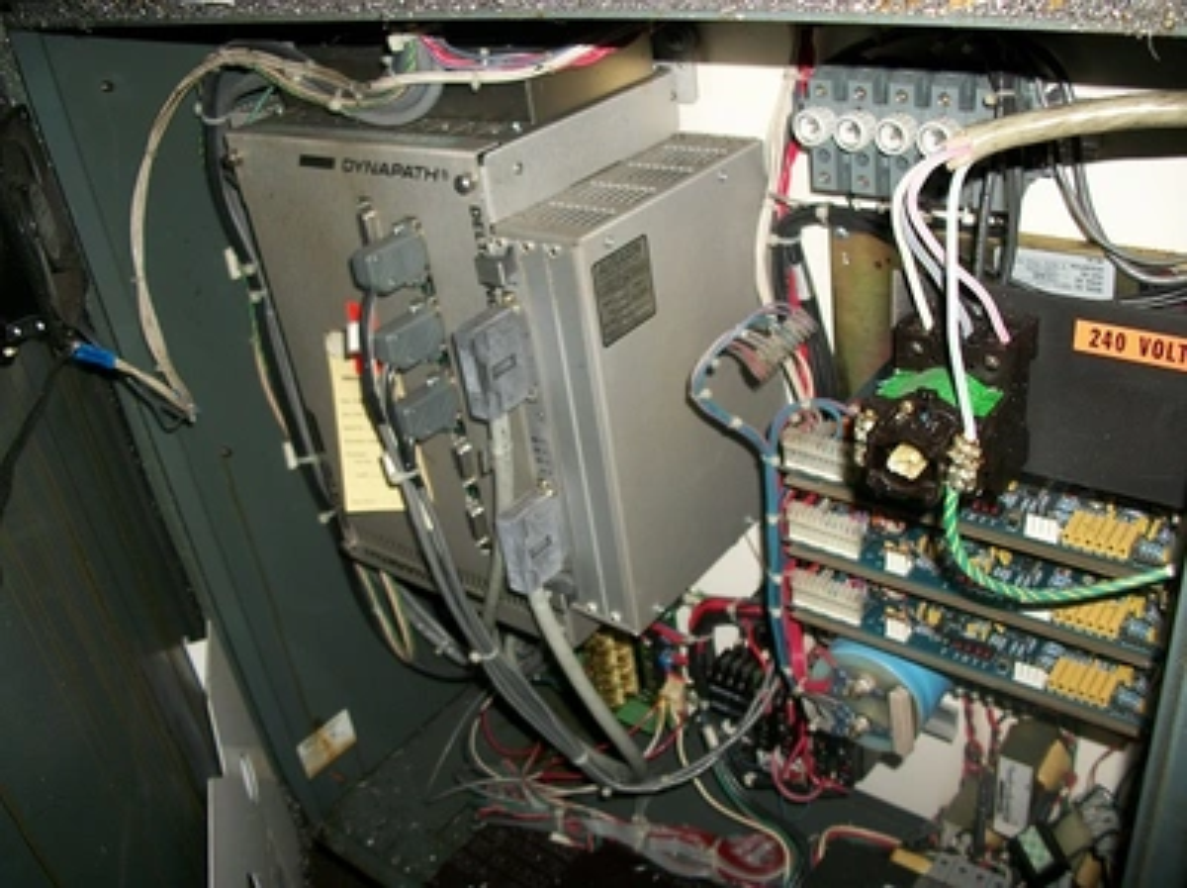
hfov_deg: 56.9
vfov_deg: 44.1
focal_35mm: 32
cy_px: 444
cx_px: 594
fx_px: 1096
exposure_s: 1/60
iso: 80
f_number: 2.9
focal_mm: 5.7
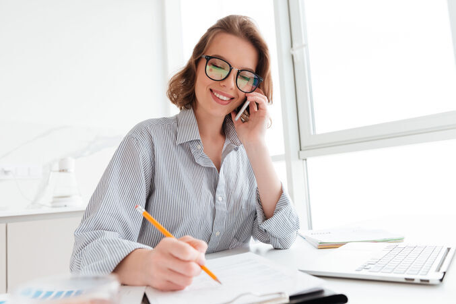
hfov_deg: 60.3
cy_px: 152
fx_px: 393
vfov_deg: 42.3
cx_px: 228
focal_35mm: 31
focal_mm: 31
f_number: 3.5
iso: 250
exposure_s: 1/320
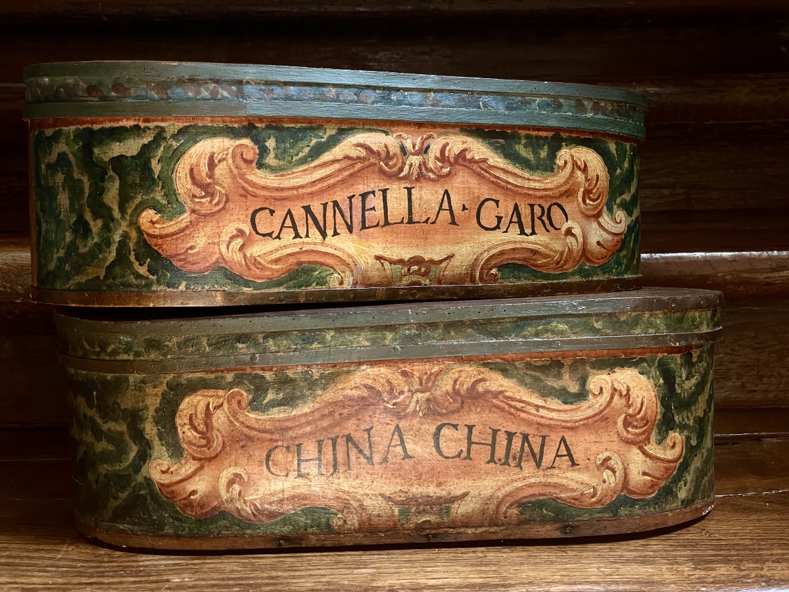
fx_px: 1185
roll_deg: +0.4
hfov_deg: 36.8
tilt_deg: -5.0
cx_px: 394
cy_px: 296
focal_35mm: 52
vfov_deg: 28.0
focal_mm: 6
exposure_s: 1/99
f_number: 2
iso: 160
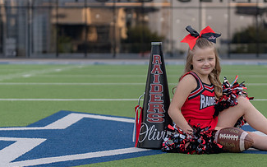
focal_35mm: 129
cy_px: 87
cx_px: 188
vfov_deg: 10.2
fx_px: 939
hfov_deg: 16.1
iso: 125
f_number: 2.8
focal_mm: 70
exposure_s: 1/320
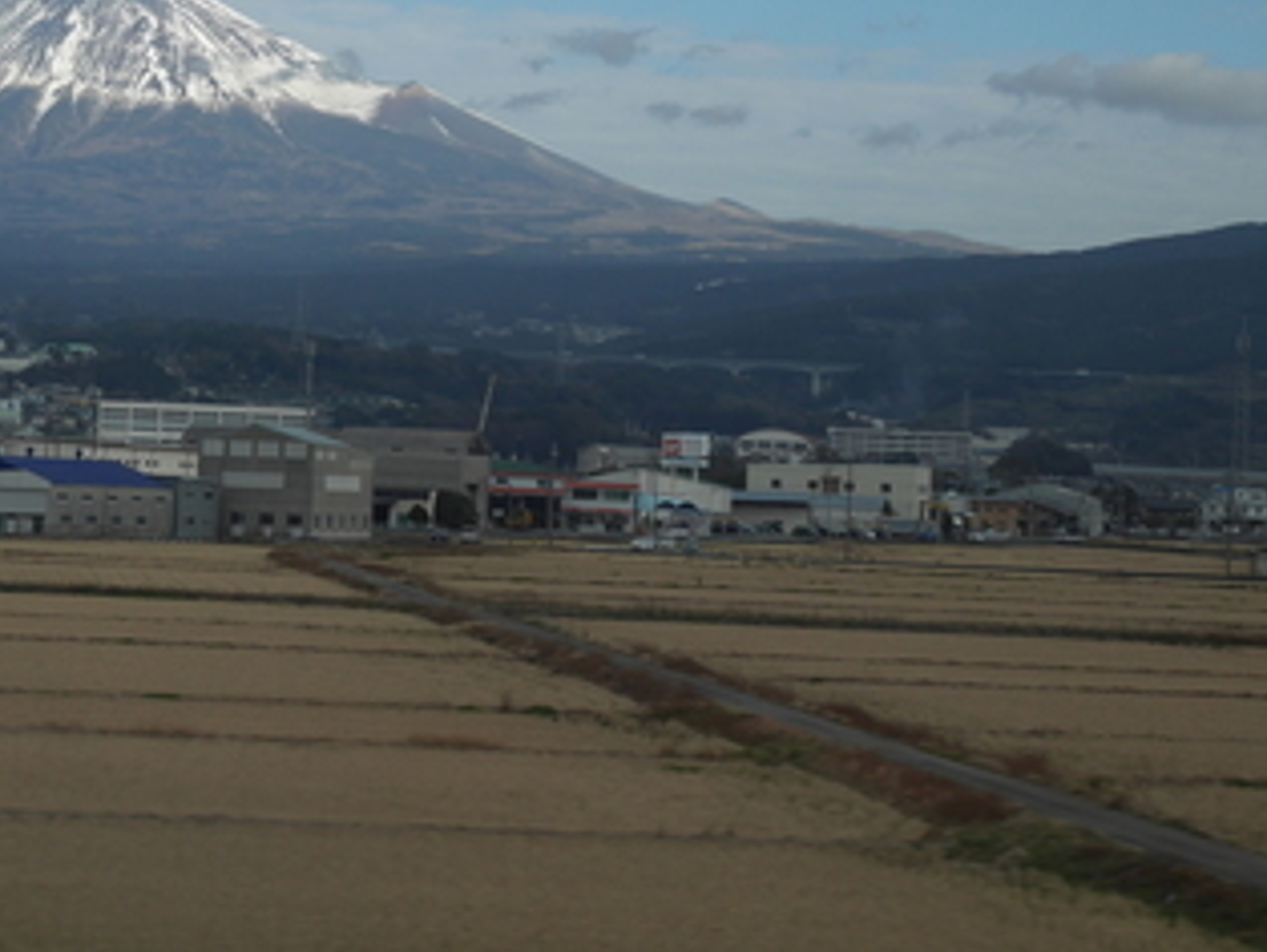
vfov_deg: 16.8
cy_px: 321
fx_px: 3223
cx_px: 145
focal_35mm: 88
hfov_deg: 21.8
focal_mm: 23
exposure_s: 1/250
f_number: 8
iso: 200
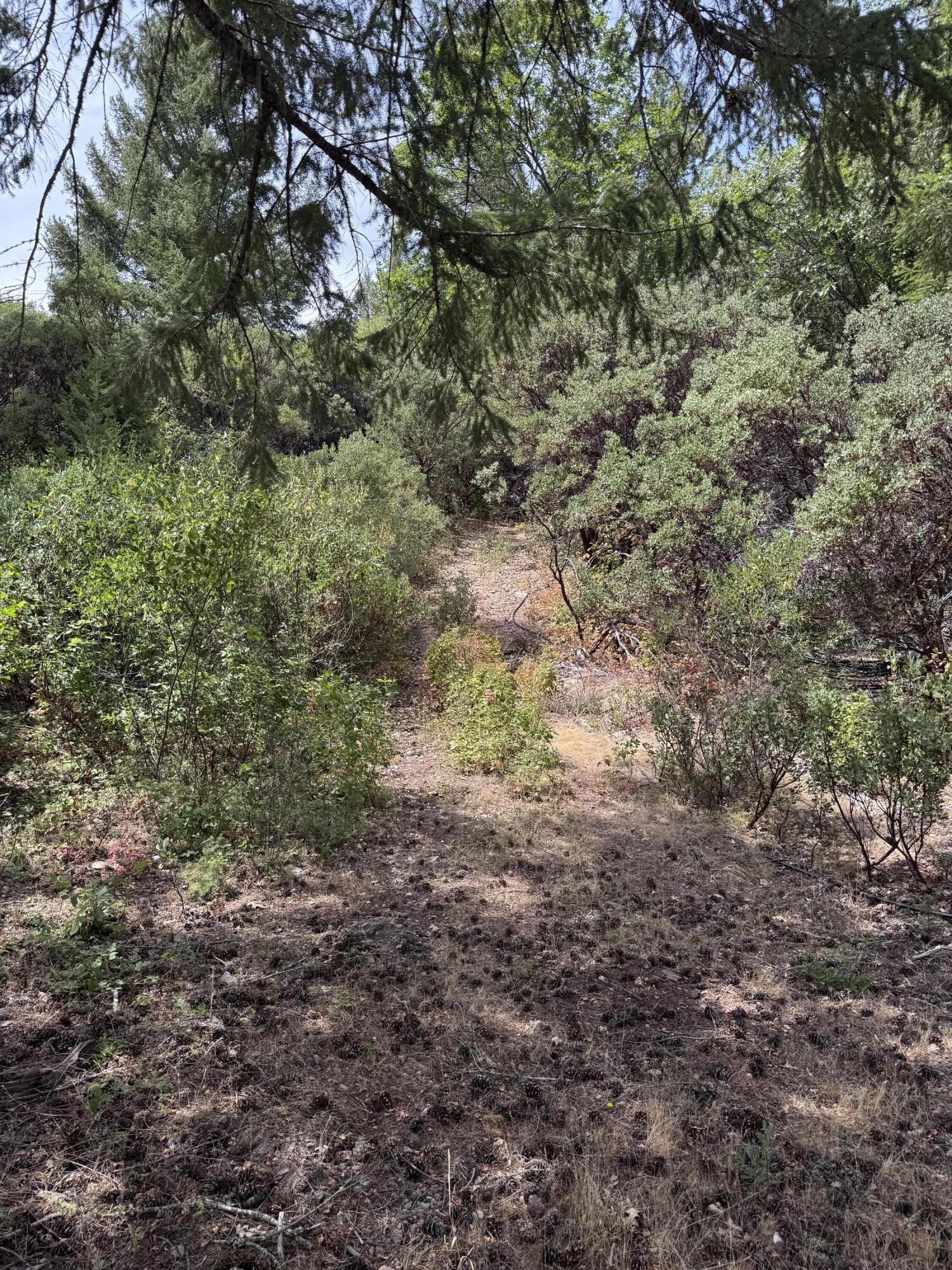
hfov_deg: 56.8
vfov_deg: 71.6
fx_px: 880
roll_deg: +1.9
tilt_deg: +5.0
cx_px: 476
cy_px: 635
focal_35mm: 24
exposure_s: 1/966
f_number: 1.78
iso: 80
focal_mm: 6.76
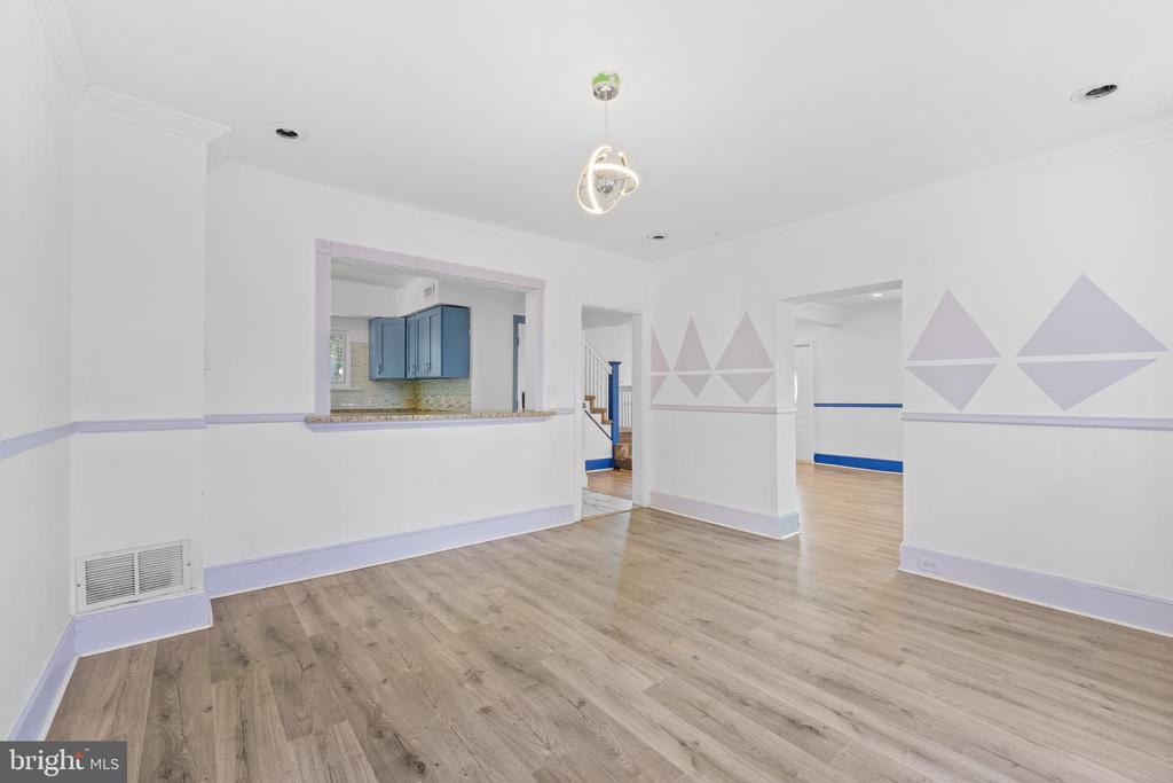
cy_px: 392
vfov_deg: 81.2
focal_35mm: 14
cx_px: 586
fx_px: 456
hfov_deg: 104.2
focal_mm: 14
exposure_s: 1/8
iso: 100
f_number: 8
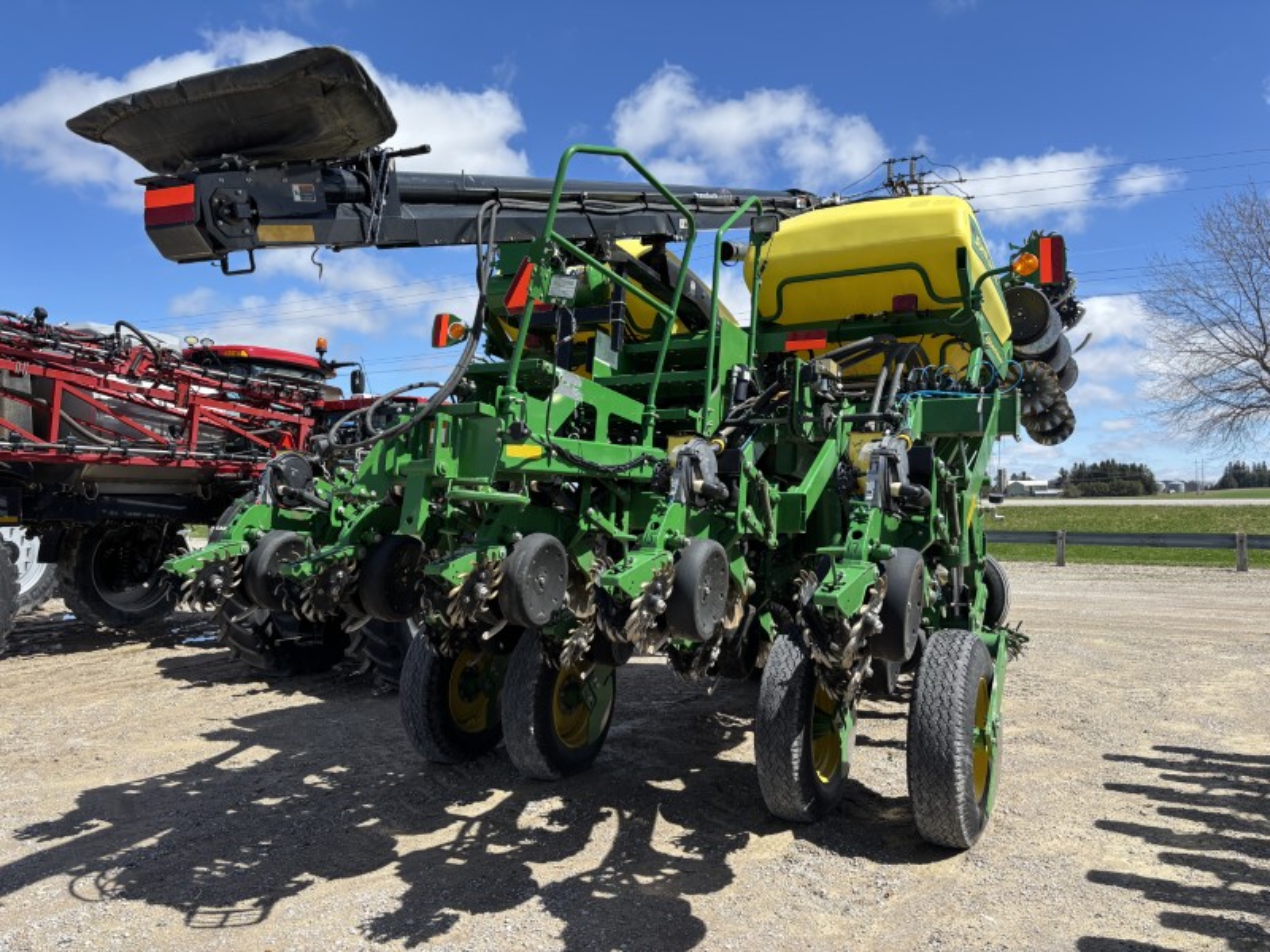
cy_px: 476
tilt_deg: +1.5
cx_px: 635
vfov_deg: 53.1
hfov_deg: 67.3
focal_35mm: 26
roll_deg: -0.3
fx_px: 954
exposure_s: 1/2151
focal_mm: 5.96
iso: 50
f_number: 1.6
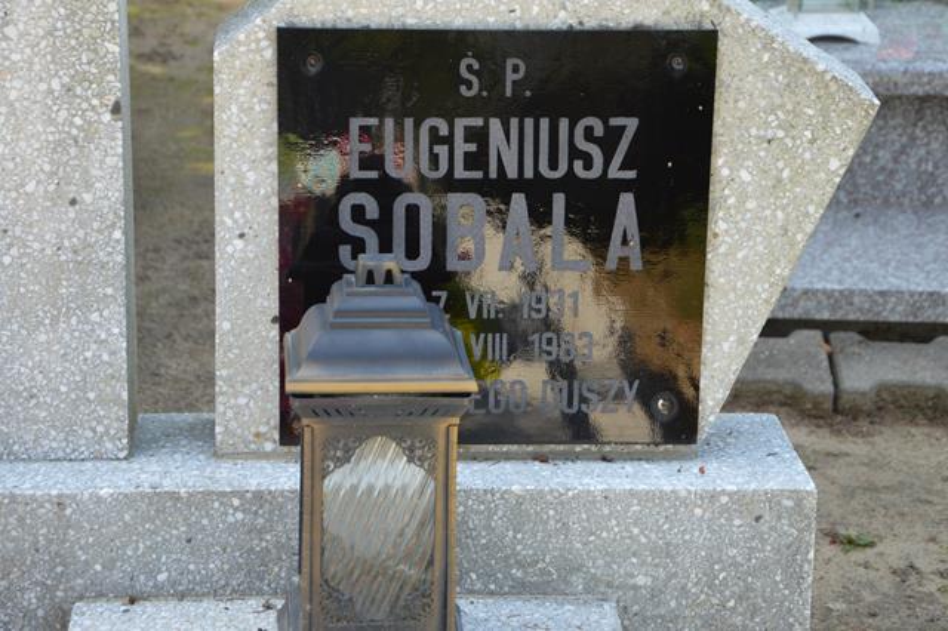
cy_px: 316
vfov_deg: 14.7
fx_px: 2448
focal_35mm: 93
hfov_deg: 21.9
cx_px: 474
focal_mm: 62
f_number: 5.6
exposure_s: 1/125
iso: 320
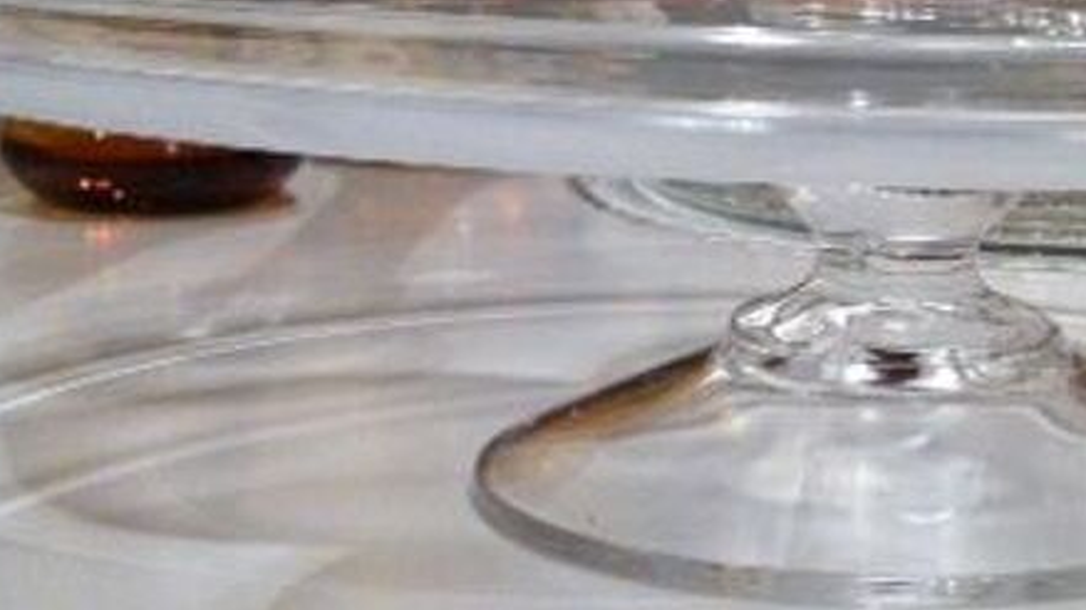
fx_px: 2504
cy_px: 272
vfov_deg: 13.9
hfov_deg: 23.8
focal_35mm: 87
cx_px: 979
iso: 160
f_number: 2.8
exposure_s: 1/17
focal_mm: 3.85
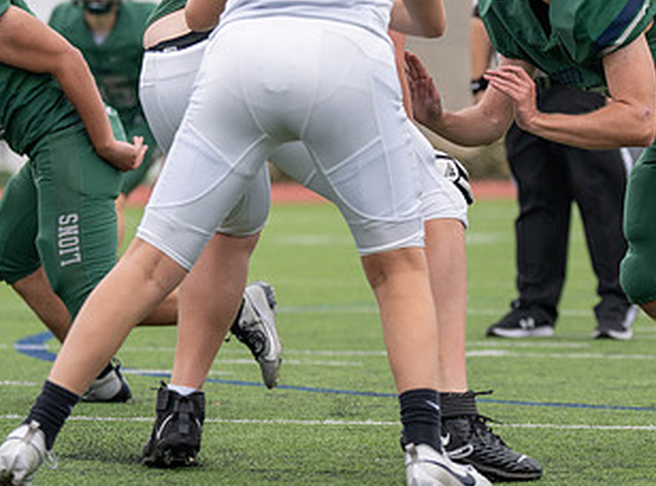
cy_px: 93
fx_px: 5451
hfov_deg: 6.9
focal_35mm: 289
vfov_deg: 5.1
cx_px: 607
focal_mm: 114
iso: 250
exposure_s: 1/1250
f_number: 2.8
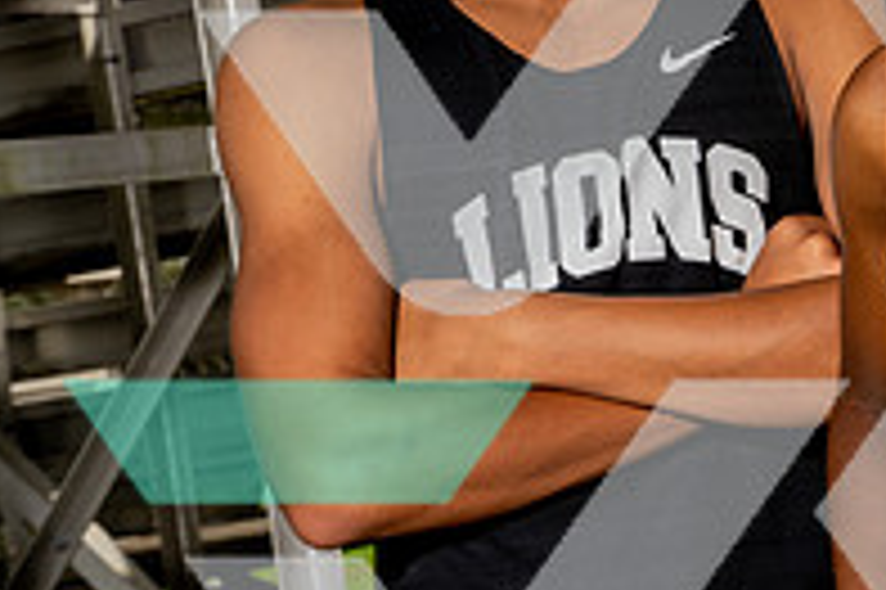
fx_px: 3836
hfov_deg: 12.7
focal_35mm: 156
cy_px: 74
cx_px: 1223
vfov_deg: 8.8
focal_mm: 53
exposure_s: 1/125
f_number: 10
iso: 100
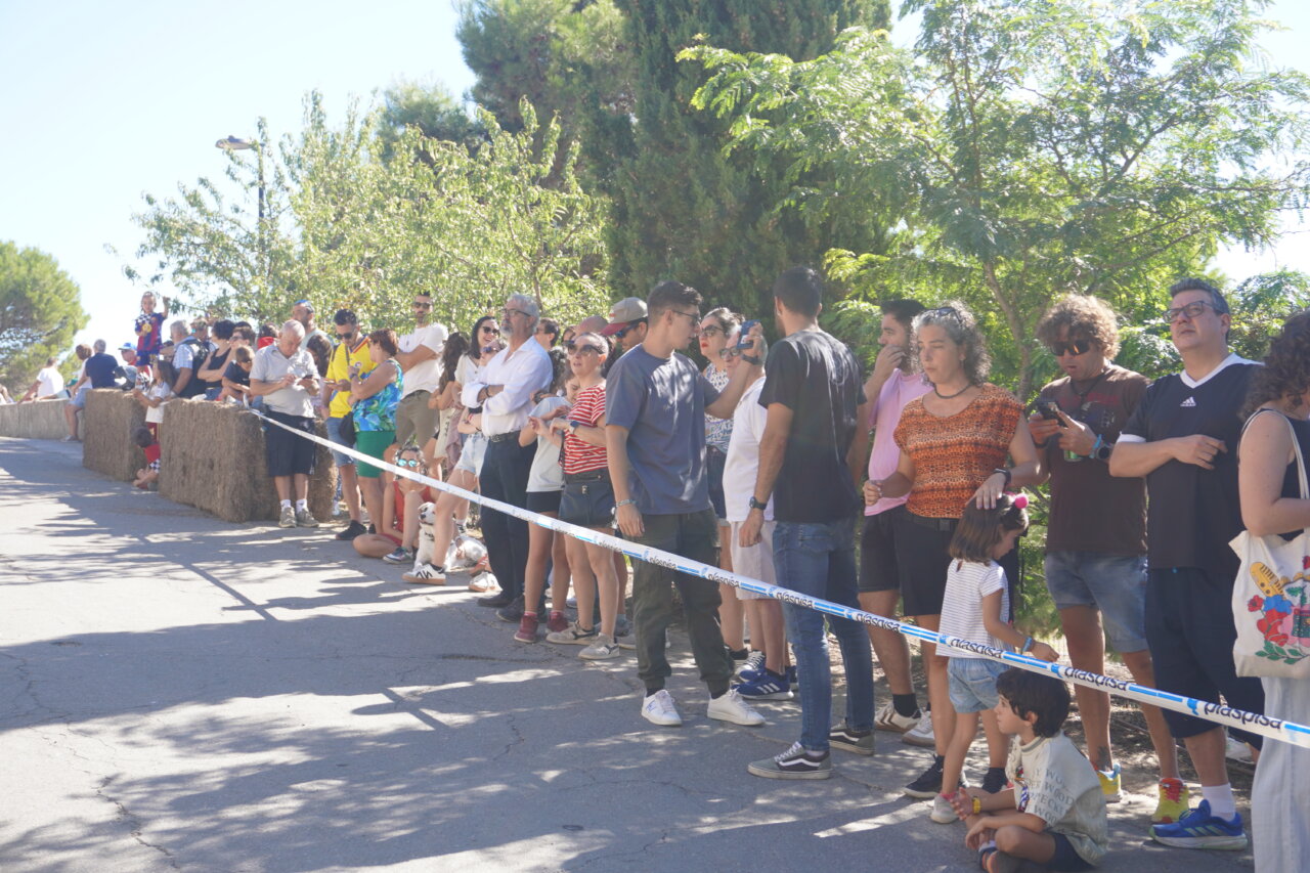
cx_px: 655
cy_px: 436
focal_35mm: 45
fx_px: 1637
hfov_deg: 43.6
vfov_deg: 29.9
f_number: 5.6
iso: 160
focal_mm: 30
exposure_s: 1/160
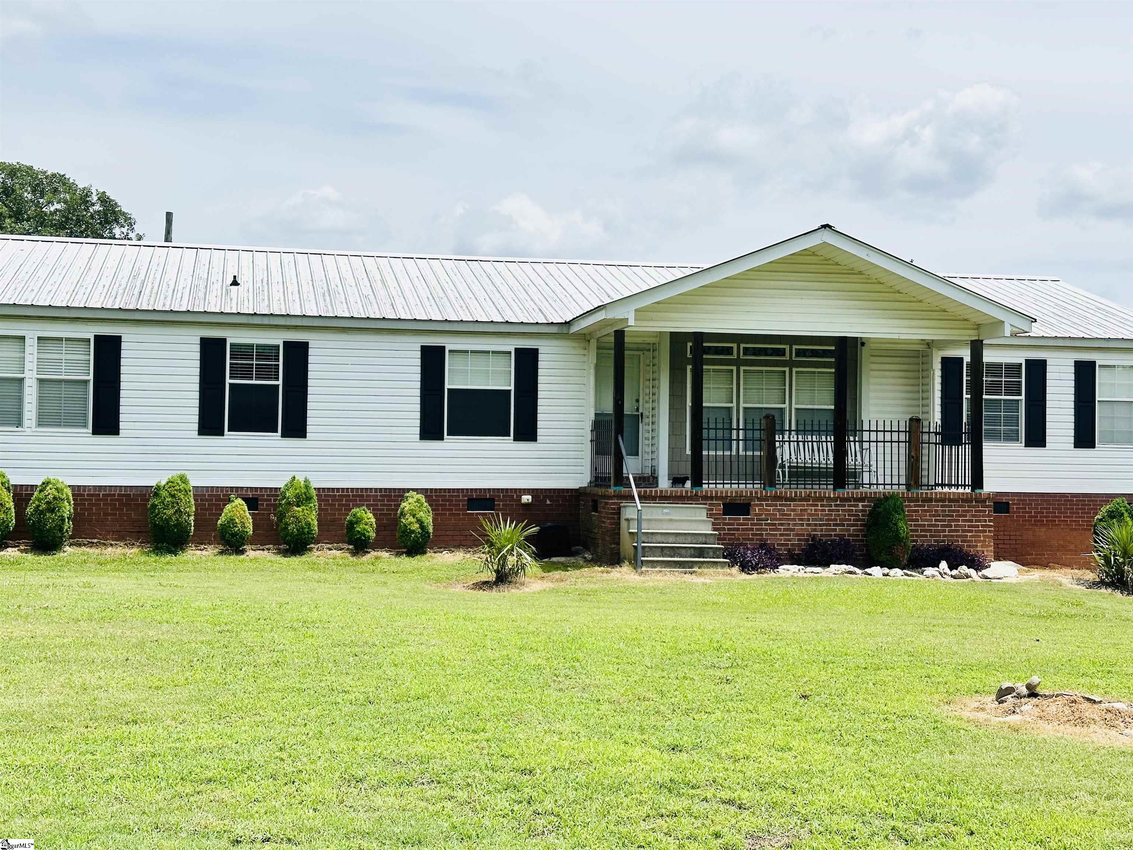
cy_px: 425
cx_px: 566
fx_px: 1571
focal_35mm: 48
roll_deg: -0.7
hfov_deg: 39.7
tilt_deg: +1.8
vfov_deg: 30.3
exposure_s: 1/6211
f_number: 1.78
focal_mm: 6.86
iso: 64
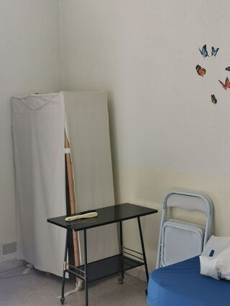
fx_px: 425
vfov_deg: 39.7
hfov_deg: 30.3
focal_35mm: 48
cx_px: 115
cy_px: 153
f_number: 1.8
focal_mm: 5.58
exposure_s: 1/100
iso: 125
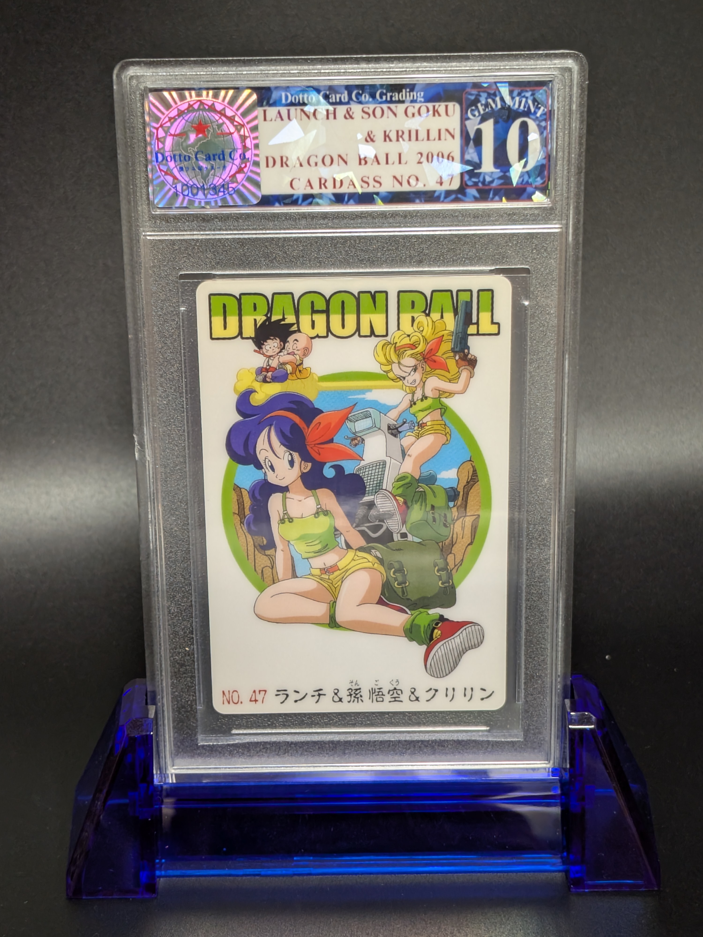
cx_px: 352
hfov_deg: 29.7
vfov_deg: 38.9
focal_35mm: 49
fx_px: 1327
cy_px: 468
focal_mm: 4.53
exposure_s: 1/30
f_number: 1.7
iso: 103
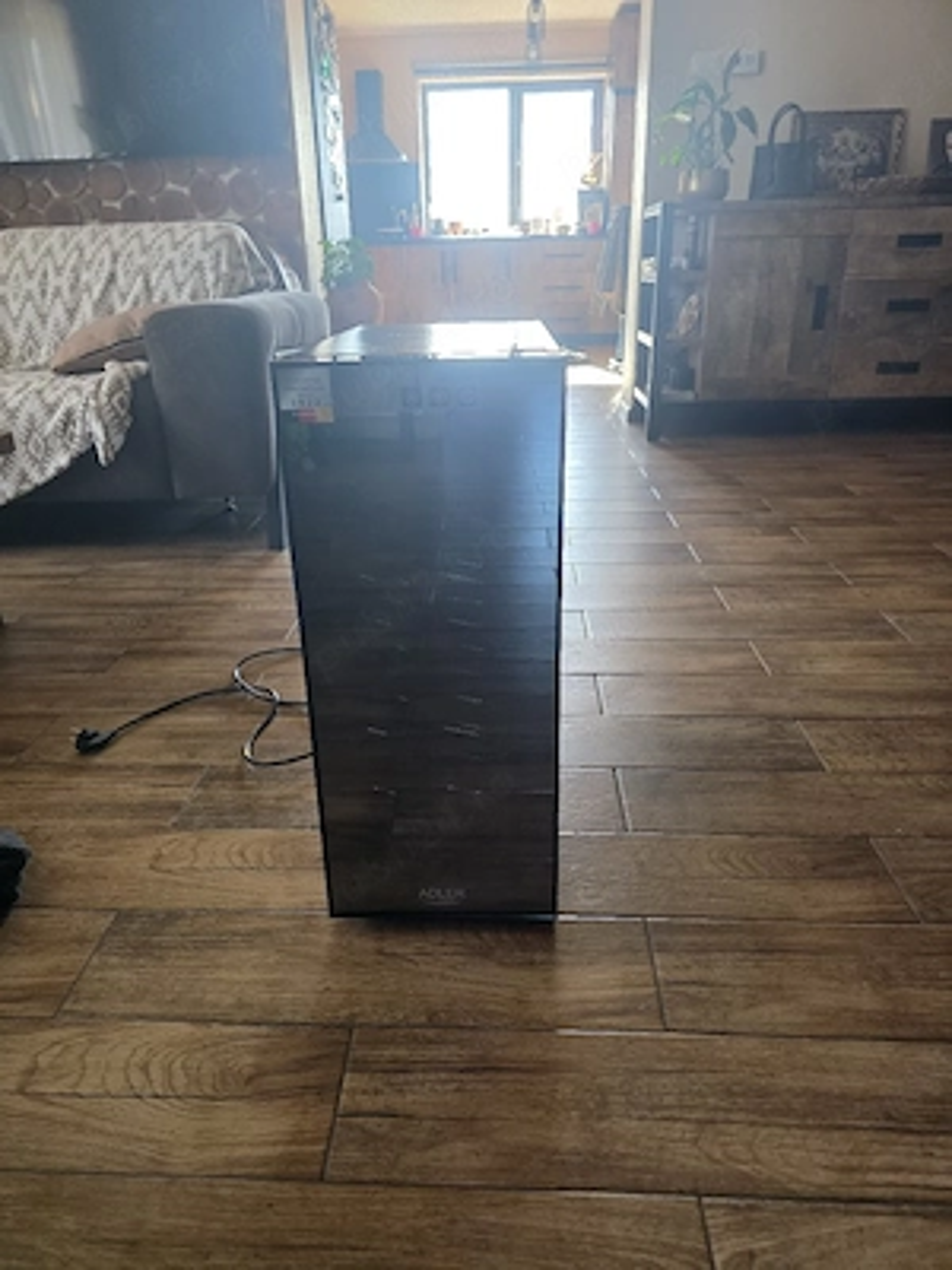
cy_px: 635
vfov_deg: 73.9
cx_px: 476
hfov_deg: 58.9
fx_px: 843
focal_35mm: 23
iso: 400
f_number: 1.7
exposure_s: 1/101
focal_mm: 6.3
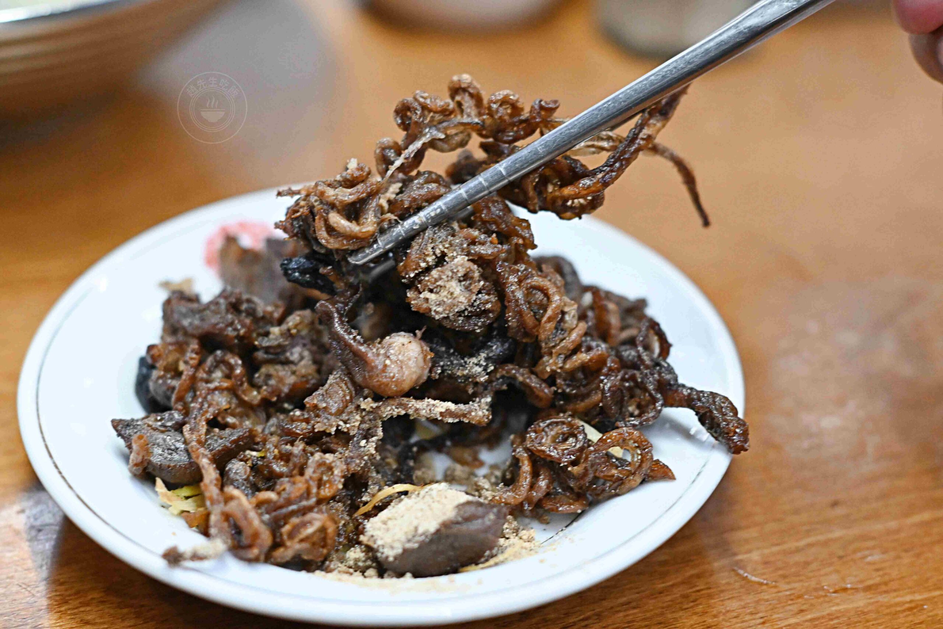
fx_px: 1965
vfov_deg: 18.2
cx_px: 472
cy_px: 314
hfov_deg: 27.0
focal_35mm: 75
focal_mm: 50
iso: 2200
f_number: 2.5
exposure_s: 1/200
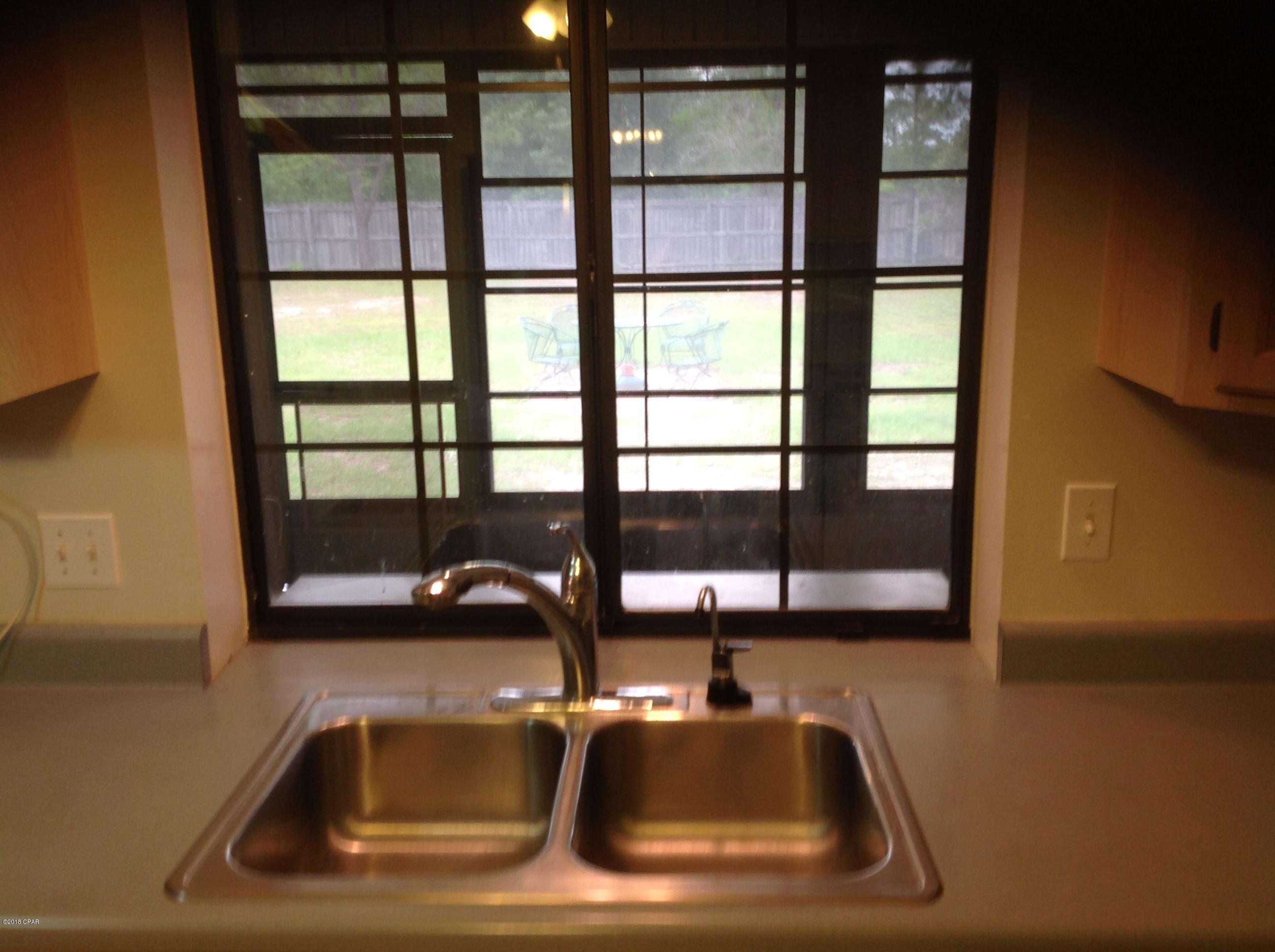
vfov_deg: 40.6
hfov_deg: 52.7
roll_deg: +0.2
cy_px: 476
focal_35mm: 35
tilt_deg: -11.9
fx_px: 1287
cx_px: 638
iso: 64
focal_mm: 4.28
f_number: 2.4
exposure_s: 1/20
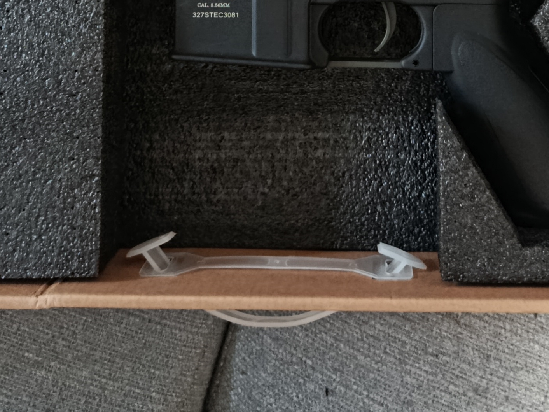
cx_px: 324
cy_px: -133
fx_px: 1078
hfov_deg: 28.5
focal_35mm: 68
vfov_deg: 19.8
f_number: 1.7
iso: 3190
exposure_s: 1/20
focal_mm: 5.24
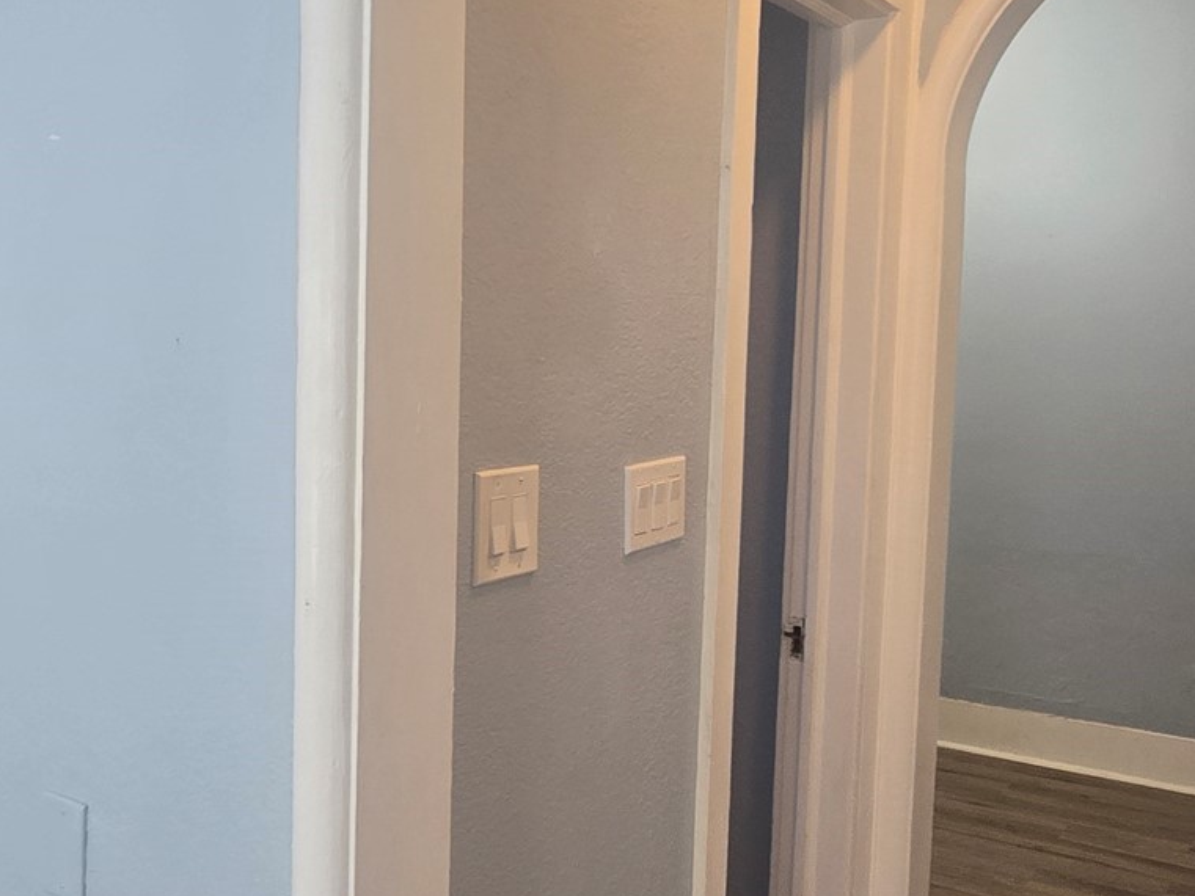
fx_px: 1208
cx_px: 366
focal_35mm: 35
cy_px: 464
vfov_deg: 40.7
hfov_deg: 51.3
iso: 80
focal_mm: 2.2
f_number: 2.2
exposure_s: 1/60
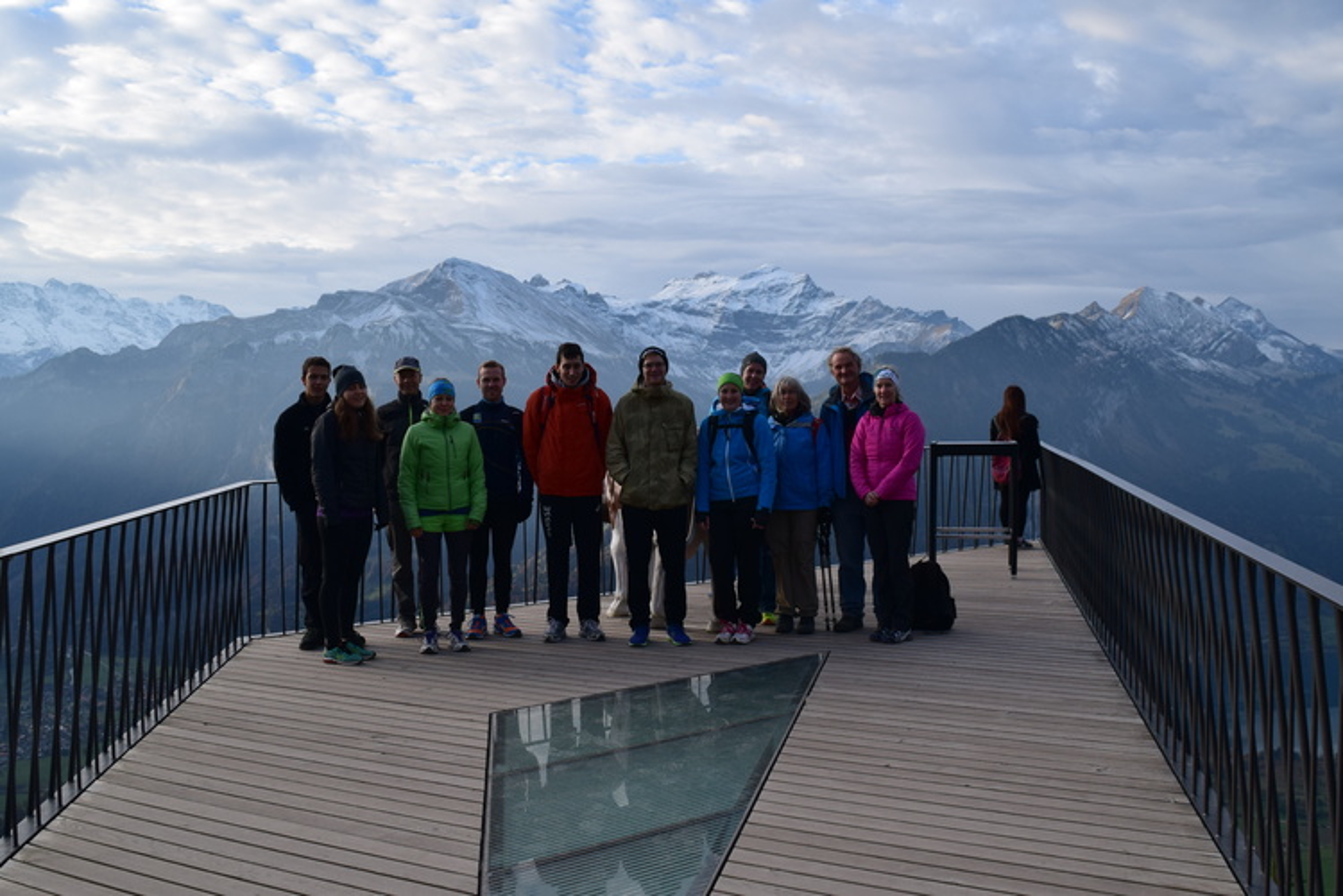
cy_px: 448
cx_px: 672
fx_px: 1343
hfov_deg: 53.1
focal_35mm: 36
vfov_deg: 36.9
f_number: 11
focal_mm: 24
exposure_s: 1/320
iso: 400
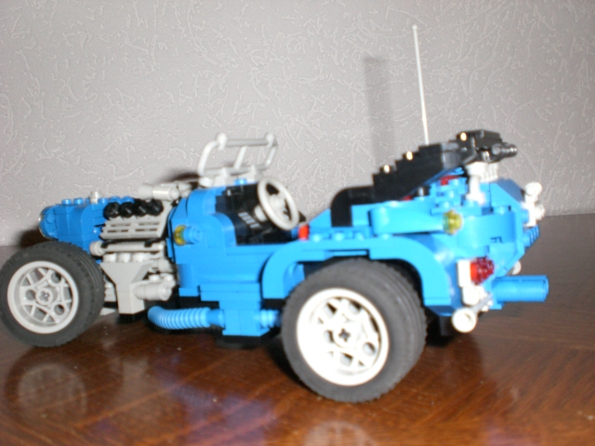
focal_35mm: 38
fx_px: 653
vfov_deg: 37.7
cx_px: 298
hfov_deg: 49.0
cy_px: 223
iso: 200
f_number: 3.1
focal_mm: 6.3
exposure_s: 1/60
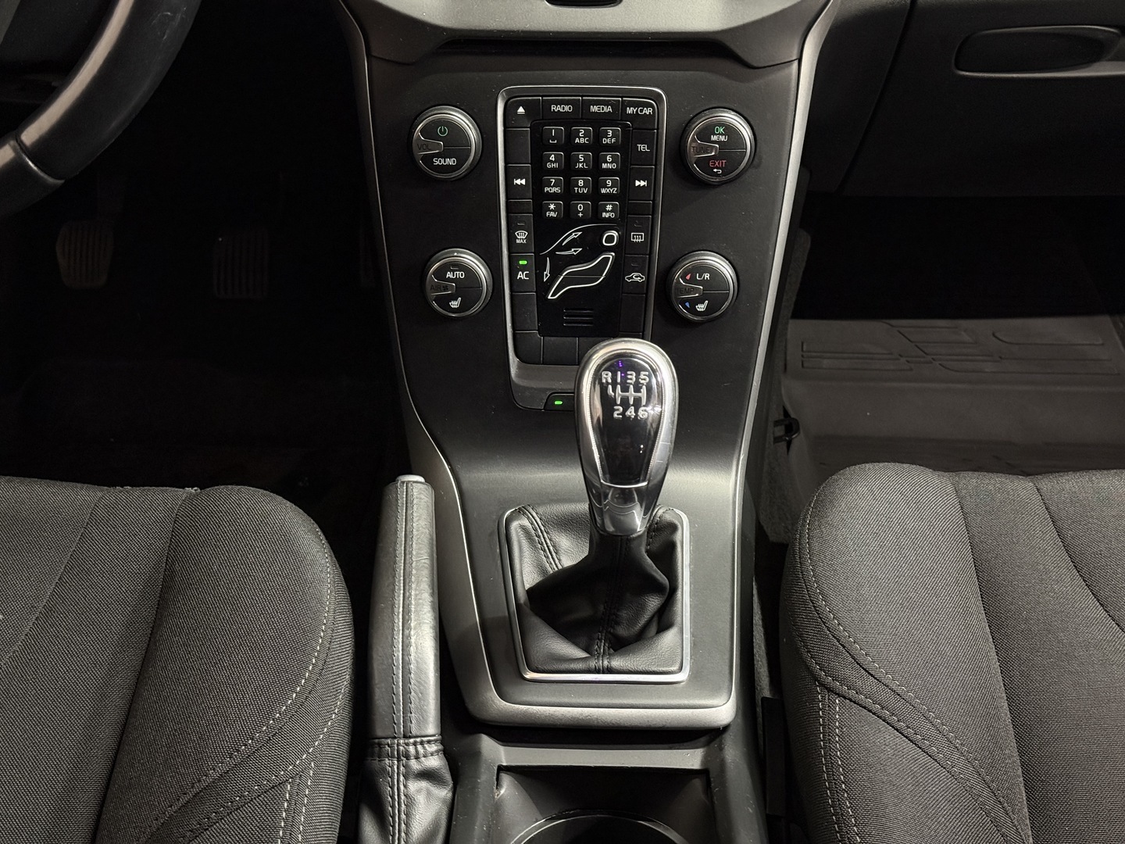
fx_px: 1560
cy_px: 422
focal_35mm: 48
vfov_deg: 30.3
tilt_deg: -36.1
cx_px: 562
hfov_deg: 39.7
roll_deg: -0.4
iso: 640
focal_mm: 6.76
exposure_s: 1/30
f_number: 1.78
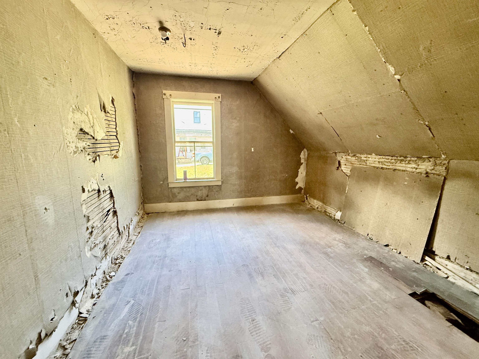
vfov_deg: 85.7
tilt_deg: -9.1
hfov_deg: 102.1
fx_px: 194
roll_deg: +0.0
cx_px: 240
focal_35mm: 14
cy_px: 180
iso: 400
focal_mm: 2.22
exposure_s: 1/60
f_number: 2.2
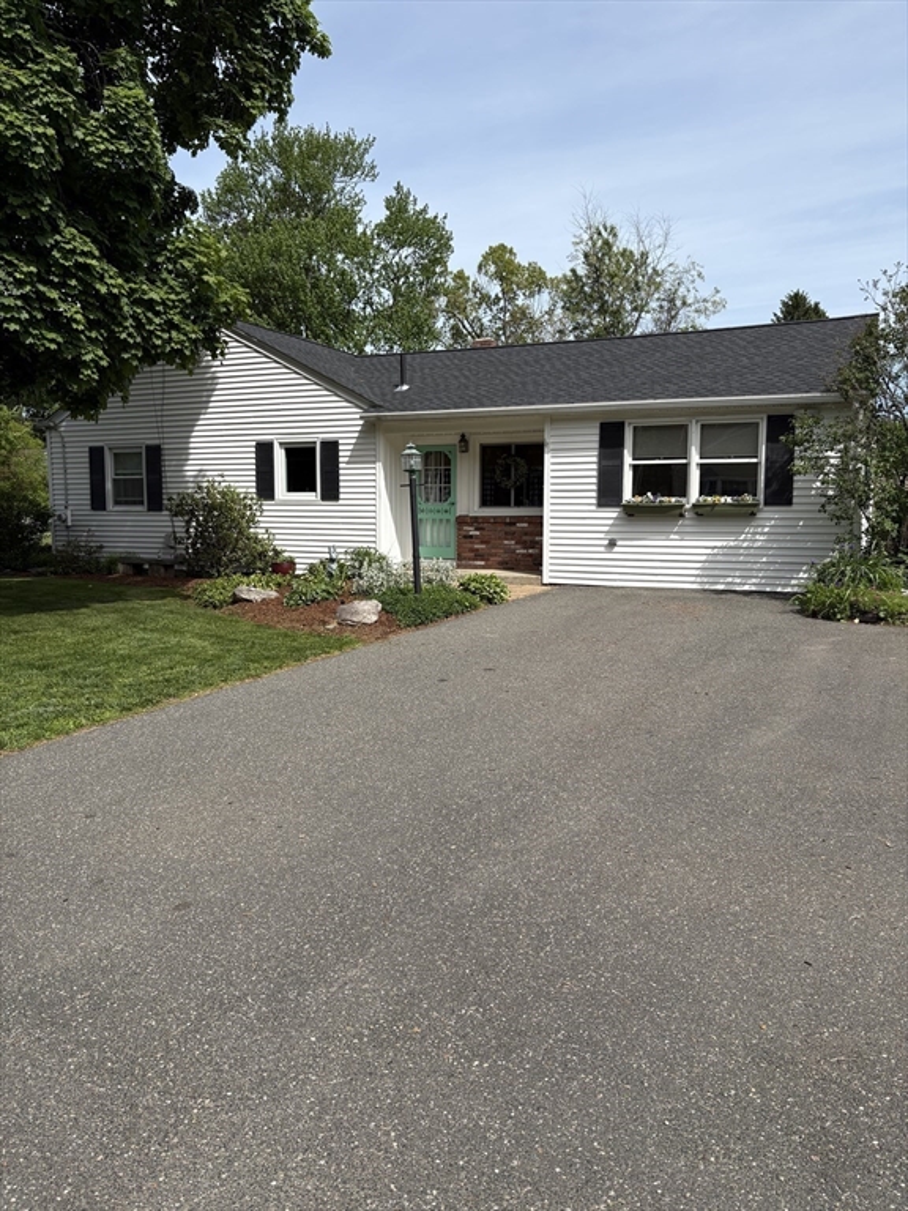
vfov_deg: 67.3
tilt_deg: -5.1
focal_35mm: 26
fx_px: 909
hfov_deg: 53.1
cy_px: 606
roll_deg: -0.8
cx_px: 454
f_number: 1.6
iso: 50
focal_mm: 5.96
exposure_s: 1/3623
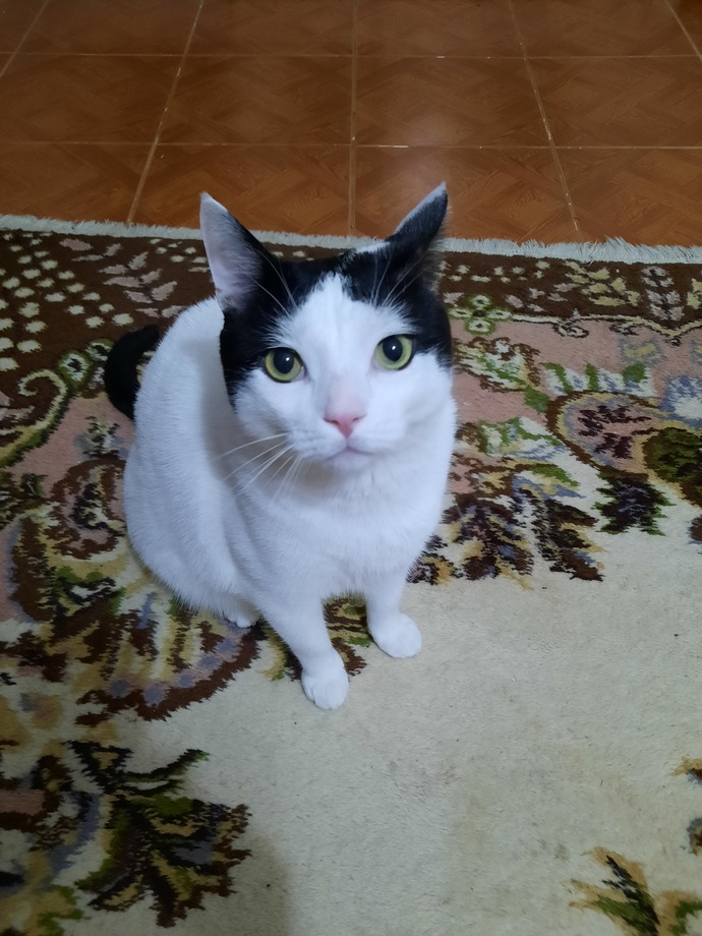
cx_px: 351
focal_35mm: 25
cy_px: 468
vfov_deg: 69.4
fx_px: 676
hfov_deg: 54.9
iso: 640
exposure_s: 1/25
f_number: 2
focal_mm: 4.6
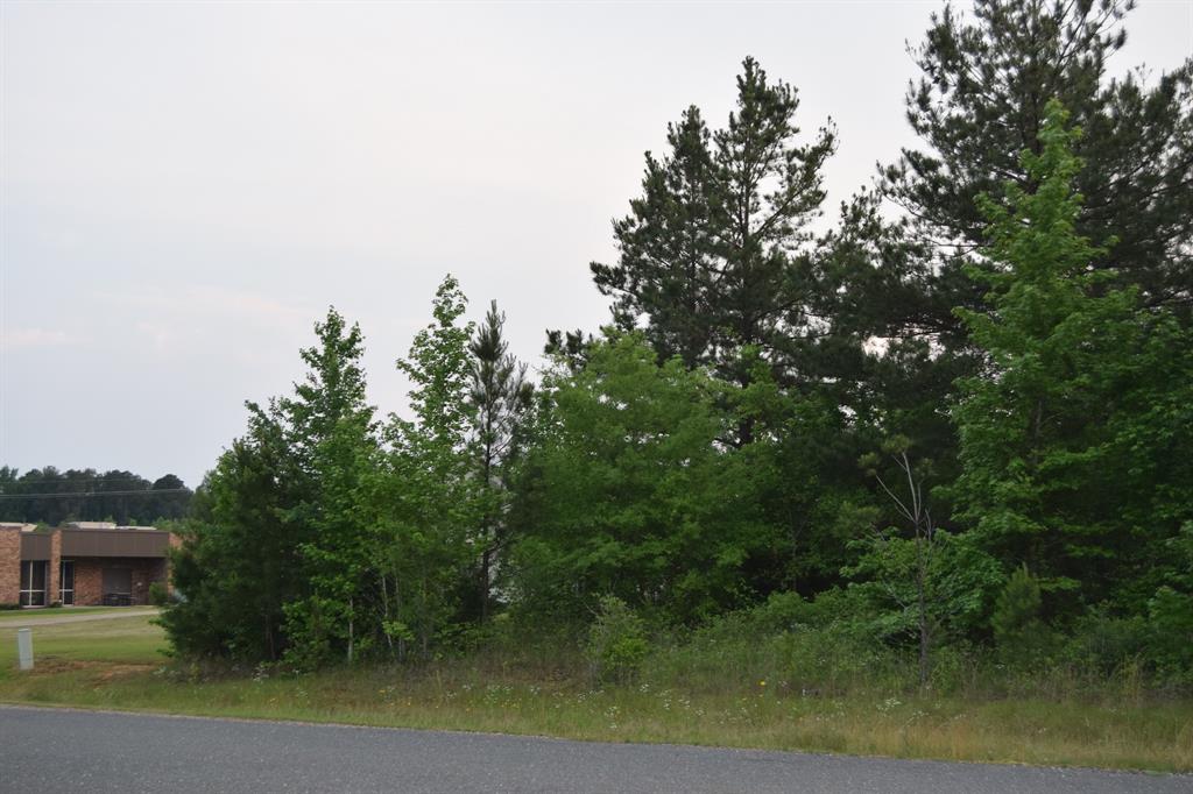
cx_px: 596
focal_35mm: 48
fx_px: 1590
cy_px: 397
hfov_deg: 41.1
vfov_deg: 28.1
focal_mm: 32
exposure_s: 1/125
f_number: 5.6
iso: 640
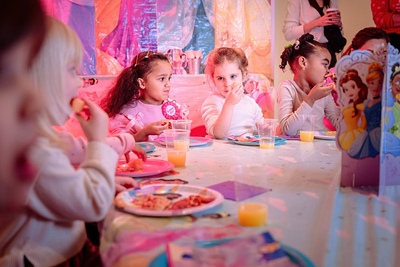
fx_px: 467
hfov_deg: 46.4
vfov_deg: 31.9
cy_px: 123
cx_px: 196
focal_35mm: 42
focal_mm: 38
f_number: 3.5
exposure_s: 1/100
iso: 800
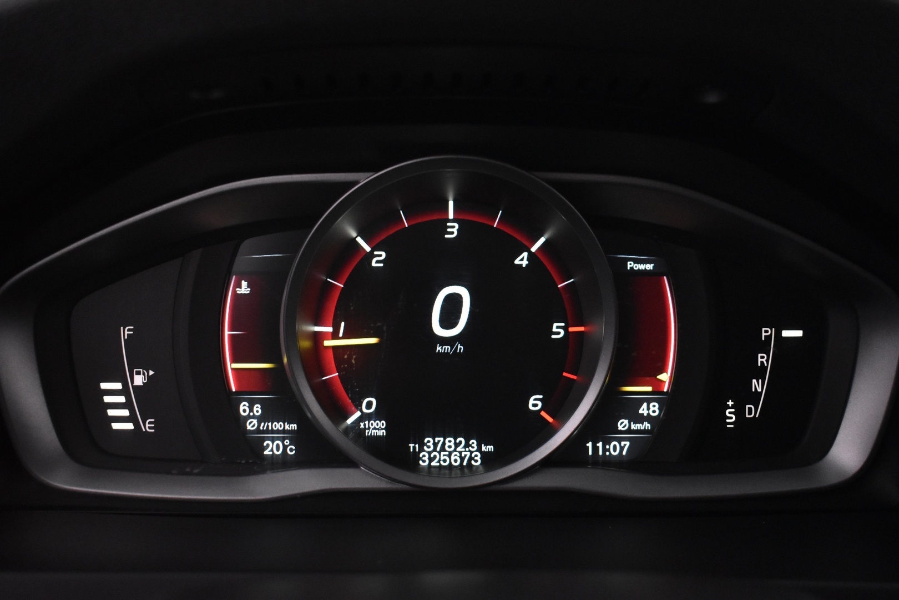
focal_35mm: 44
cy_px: 300
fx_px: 1086
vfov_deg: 30.8
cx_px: 450
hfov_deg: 45.0
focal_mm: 29
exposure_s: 1/50
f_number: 4.2
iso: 2800
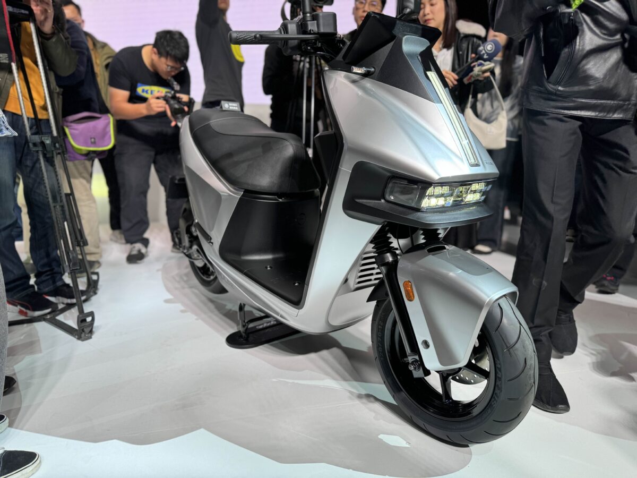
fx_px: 442
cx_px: 318
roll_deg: -0.1
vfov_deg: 56.8
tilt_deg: -11.2
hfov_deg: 71.6
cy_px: 239
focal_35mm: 24
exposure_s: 1/250
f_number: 1.78
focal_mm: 6.76
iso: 80
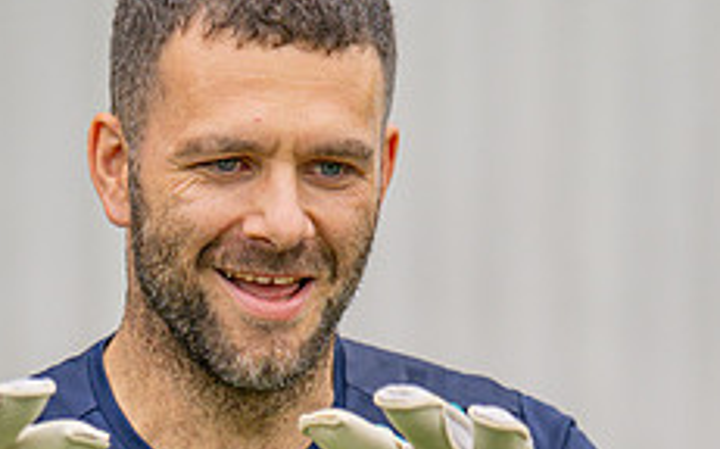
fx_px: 10431
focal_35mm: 532
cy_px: 451
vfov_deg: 2.5
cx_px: -36
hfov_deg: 3.9
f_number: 1.8
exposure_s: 1/4000
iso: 400
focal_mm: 135
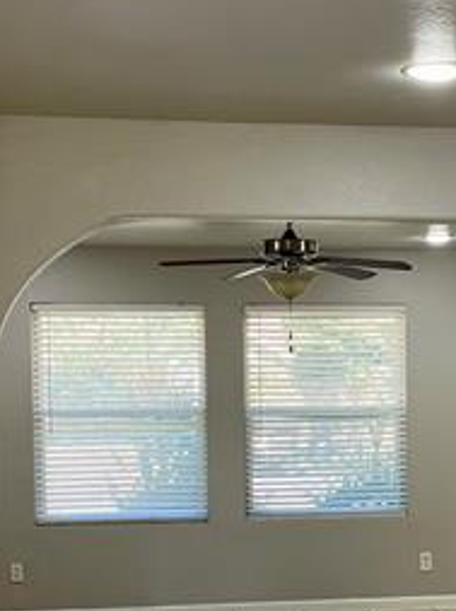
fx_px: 1338
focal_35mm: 76
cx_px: 420
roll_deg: +1.5
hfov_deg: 19.0
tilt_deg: -1.3
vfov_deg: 25.5
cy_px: 432
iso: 100
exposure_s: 1/120
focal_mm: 5.1
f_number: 1.6
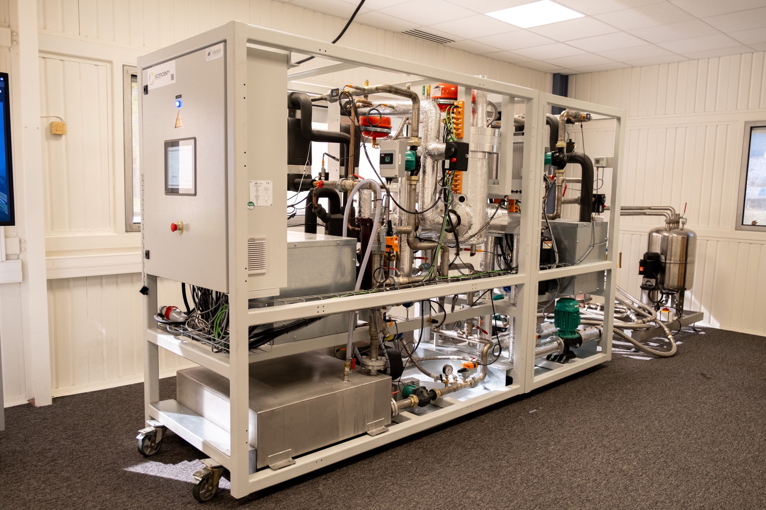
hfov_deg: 65.5
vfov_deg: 46.4
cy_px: 255
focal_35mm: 28
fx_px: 596
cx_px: 383
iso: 200
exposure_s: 1/50
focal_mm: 18.7
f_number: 2.8
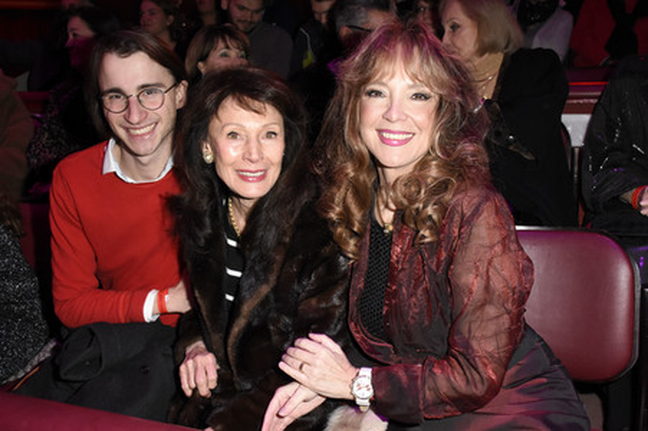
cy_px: 216
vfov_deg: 38.3
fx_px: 621
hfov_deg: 55.1
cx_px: 324
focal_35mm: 34
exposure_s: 1/125
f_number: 6.3
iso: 2500
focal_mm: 23
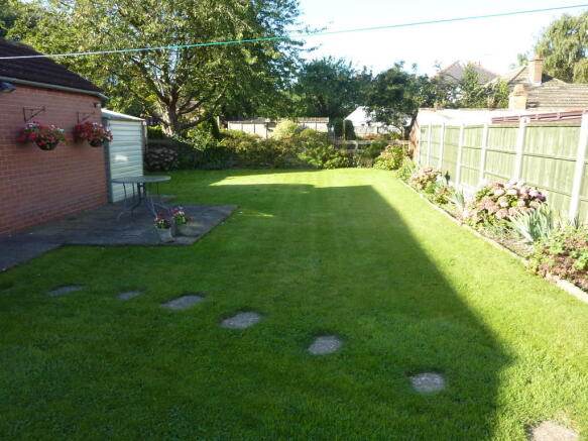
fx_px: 425
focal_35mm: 25
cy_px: 220
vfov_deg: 54.9
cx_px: 294
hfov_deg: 69.4
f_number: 4
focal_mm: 4.1
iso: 200
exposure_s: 1/250
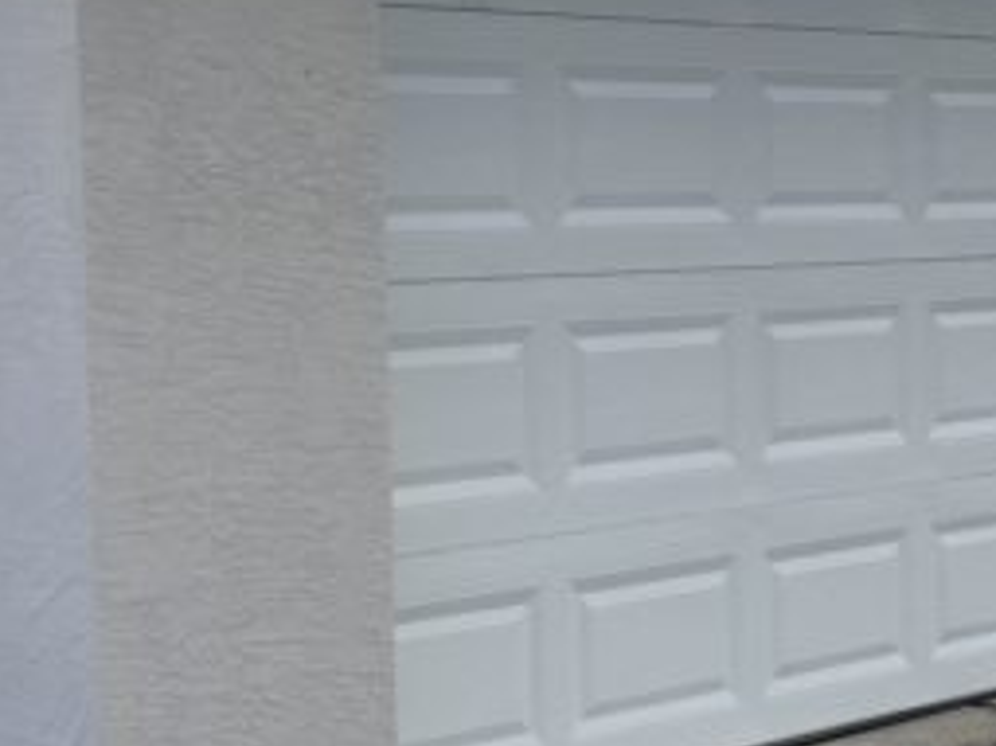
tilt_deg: -5.0
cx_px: 773
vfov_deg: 16.2
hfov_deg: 21.3
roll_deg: +1.7
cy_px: 367
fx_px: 2617
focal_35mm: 91
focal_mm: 4.15
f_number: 2.2
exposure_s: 1/615
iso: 25
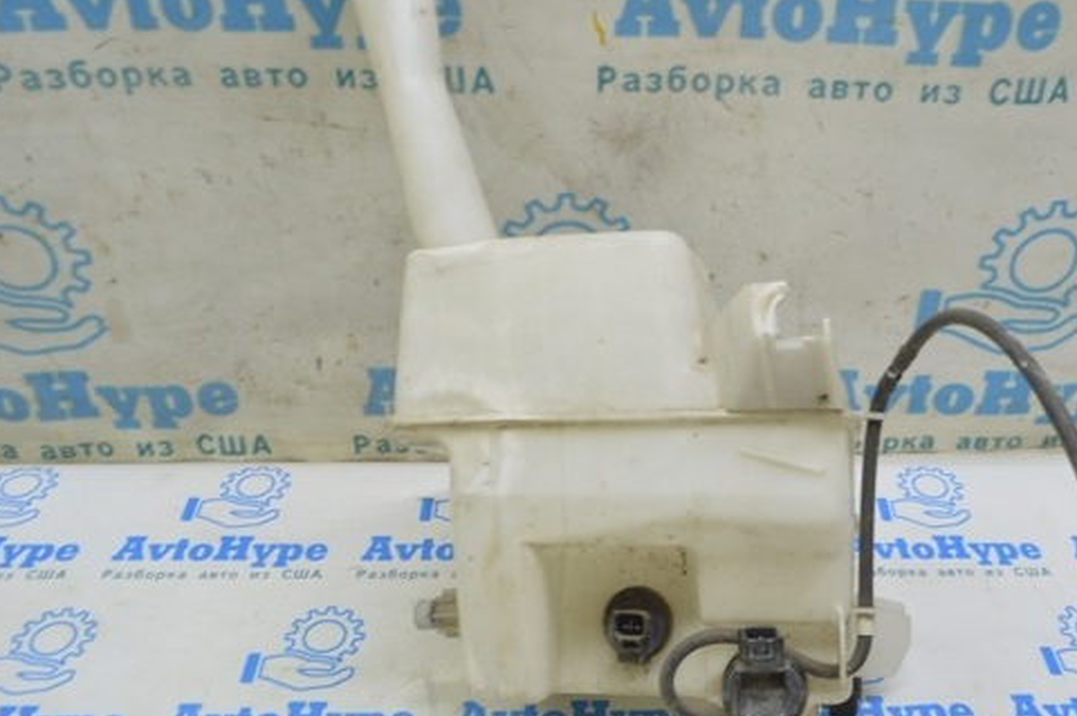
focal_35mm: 36
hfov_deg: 52.9
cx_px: 633
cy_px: 293
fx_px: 1076
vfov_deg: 36.7
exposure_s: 1/20
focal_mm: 18
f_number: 5.6
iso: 400
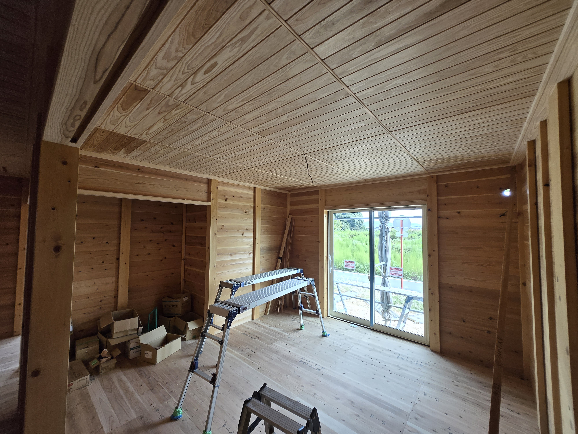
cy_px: 217
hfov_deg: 106.2
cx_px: 289
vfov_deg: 89.9
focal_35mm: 13
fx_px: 217
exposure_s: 1/100
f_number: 2.2
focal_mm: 1.7
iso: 50
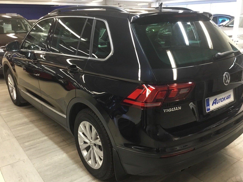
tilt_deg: -17.9
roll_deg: +1.4
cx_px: 128
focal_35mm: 33
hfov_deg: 55.3
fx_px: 232
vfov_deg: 43.0
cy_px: 91
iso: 200
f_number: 2.4
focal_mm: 3.3
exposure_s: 1/33
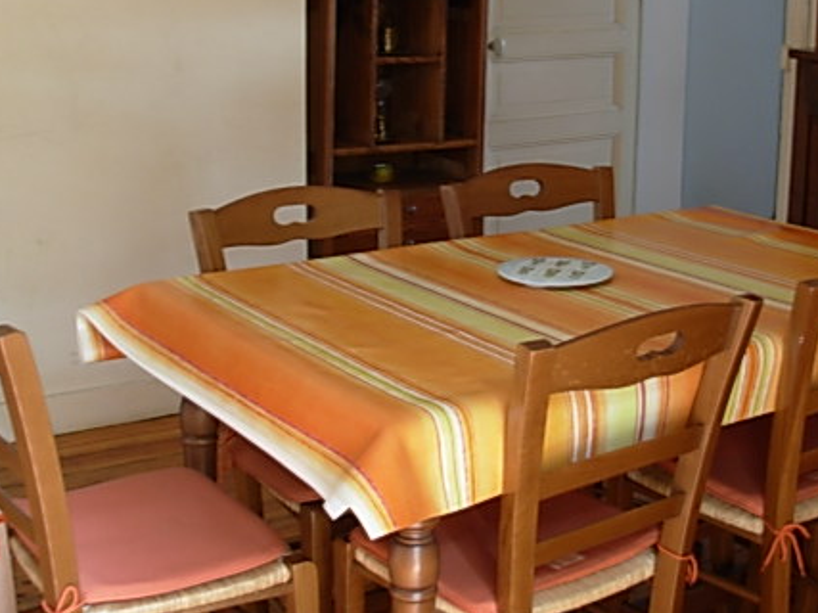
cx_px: 508
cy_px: 192
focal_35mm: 57
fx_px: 1347
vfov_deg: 25.5
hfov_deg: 33.6
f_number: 2.9
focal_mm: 6.3
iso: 50
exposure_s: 1/4.2
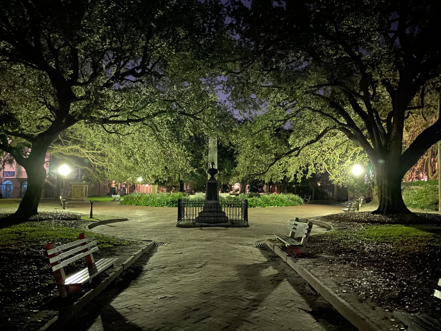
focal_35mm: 26
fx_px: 331
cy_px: 166
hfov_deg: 67.3
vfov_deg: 53.1
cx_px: 220
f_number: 1.8
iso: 1250
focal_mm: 4.25
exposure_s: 1/2
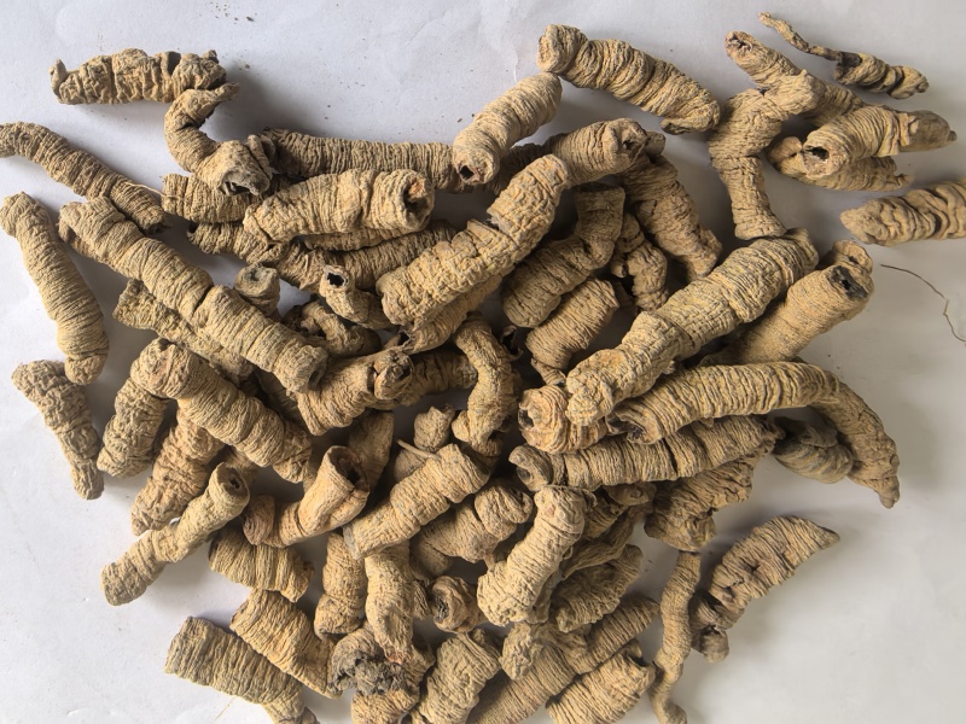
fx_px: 753
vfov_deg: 51.4
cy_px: 362
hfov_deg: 65.3
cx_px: 483
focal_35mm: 27
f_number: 2.2
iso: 400
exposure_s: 1/33.3
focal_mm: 1.95
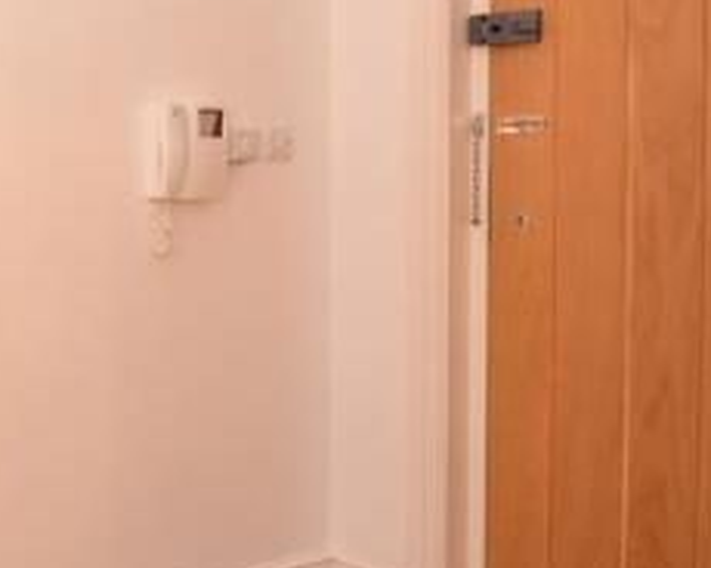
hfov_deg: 32.3
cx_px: -247
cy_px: 170
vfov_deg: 36.8
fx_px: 842
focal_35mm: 40
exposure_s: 1/3
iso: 640
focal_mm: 10
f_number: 10
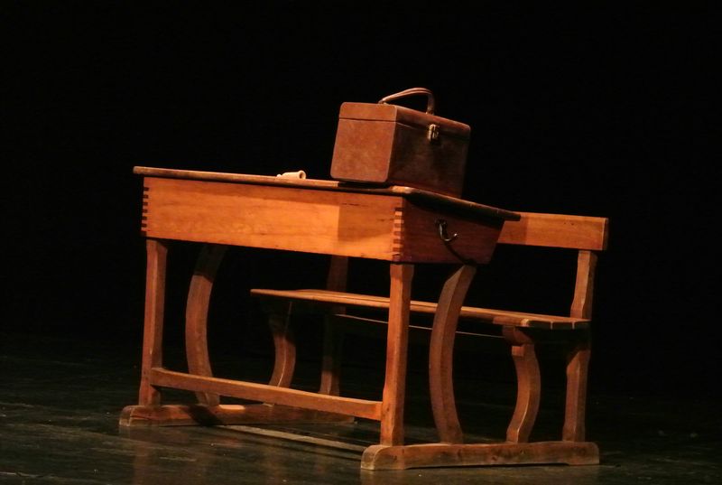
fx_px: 3095
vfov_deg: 9.0
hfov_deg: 13.3
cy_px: 242
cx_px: 361
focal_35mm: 154
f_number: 8
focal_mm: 57.2
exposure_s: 1/60
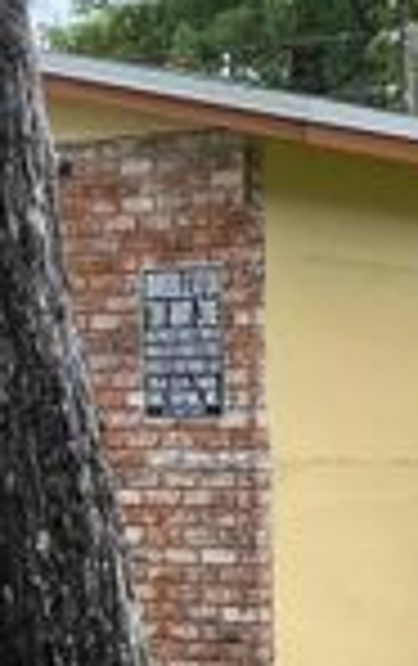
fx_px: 2251
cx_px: 885
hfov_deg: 9.7
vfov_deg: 16.6
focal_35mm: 124
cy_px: 610
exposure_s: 1/477
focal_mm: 5.1
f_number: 1.6
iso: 50
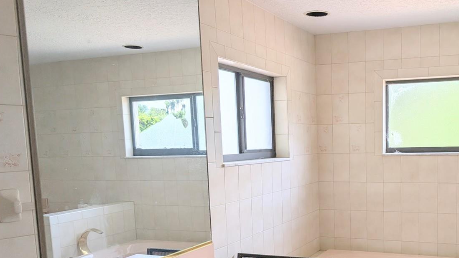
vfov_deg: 30.5
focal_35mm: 38
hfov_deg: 51.1
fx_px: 463
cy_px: 203
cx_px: 329
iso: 20
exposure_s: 1/121
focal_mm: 6.9
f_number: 1.68
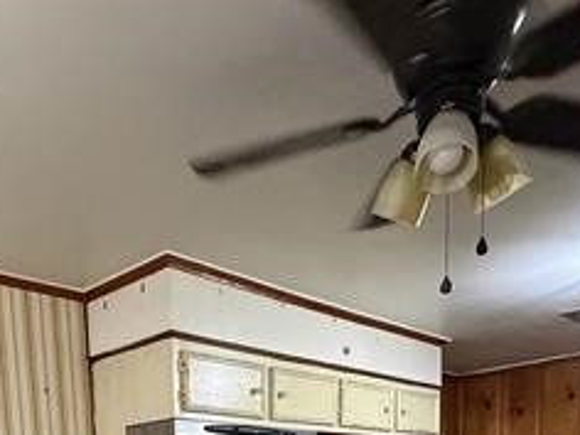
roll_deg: +3.0
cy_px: 587
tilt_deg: -7.5
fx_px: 637
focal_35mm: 38
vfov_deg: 29.2
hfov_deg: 47.9
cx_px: 179
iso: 800
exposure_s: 1/60
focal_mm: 2.22
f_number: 2.2
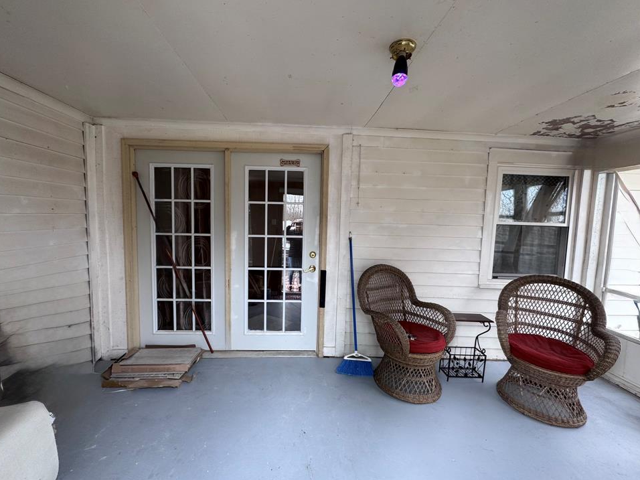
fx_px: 277
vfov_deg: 81.7
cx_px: 305
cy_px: 246
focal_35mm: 15
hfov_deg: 98.1
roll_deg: -1.4
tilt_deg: -5.4
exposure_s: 1/99
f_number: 2.2
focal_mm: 2.22
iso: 64
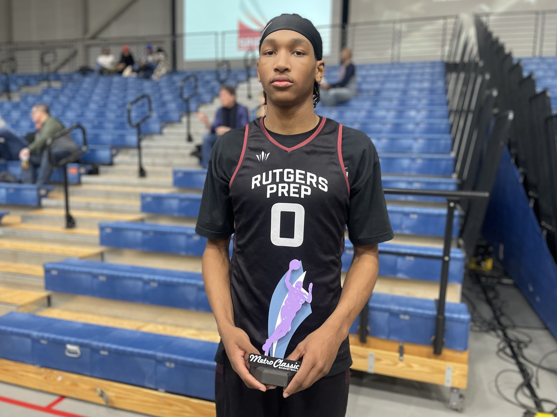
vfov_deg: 49.7
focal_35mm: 28
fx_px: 451
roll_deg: -1.2
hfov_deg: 63.4
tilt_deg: -6.1
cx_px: 276
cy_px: 209
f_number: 1.6
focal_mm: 4.2
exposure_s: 1/60
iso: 320
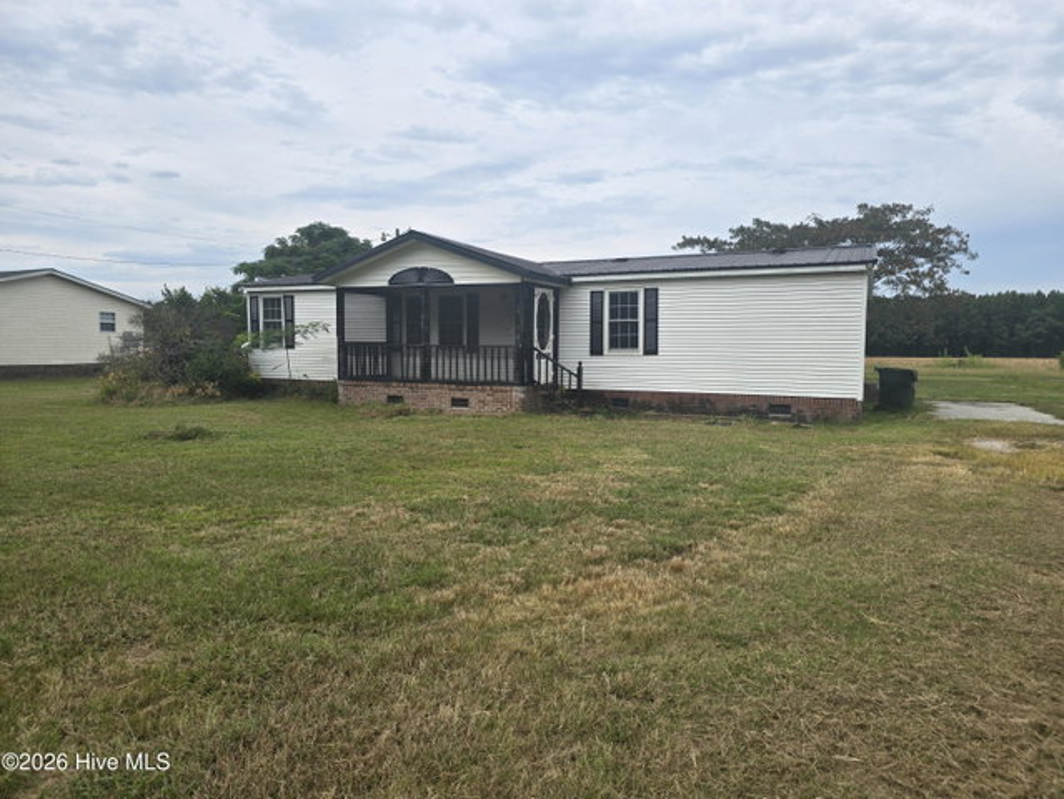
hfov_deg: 73.9
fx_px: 707
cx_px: 532
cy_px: 400
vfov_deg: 58.9
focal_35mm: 23
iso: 12
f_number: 1.7
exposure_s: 1/699
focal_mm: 6.3
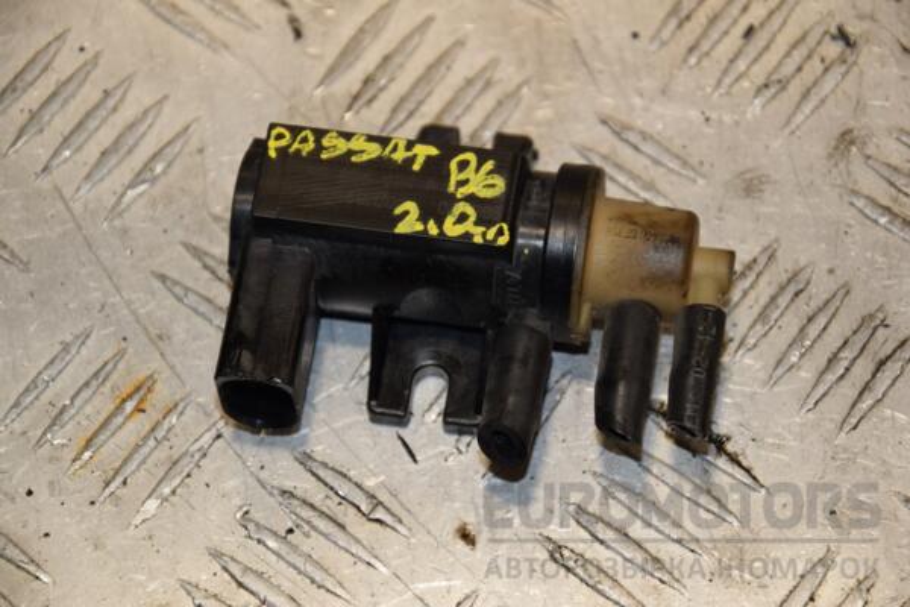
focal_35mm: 158
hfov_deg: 13.0
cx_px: 455
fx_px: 3981
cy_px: 304
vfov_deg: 8.7
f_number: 7.1
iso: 800
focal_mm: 105
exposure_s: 1/200
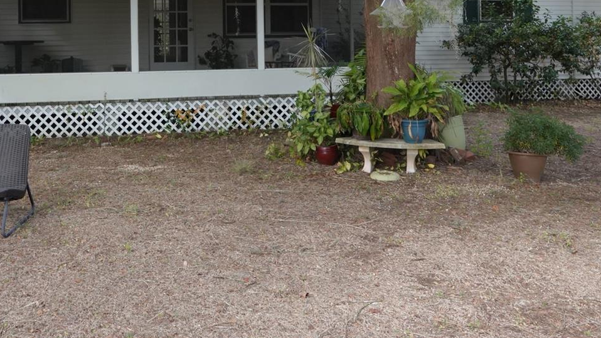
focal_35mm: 42
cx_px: 218
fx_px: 669
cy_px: 18
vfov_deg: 27.1
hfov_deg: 47.8
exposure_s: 1/640
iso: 400
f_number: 2.4
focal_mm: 8.8
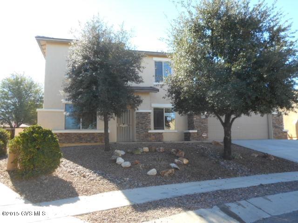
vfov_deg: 48.2
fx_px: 250
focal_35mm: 29
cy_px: 112
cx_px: 149
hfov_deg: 61.7
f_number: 4
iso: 80
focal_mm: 5.2
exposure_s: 1/125
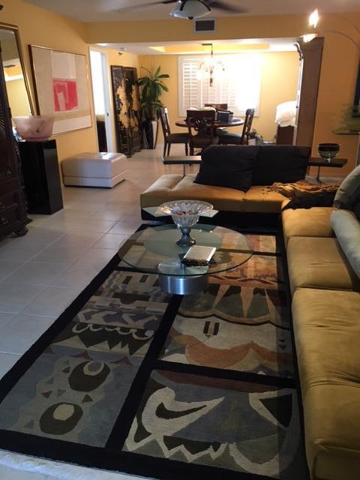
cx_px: 180
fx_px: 402
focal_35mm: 29
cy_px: 240
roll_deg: +0.9
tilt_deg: -20.5
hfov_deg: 48.2
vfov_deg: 61.7
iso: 200
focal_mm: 4.15
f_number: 2.2
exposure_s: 1/24
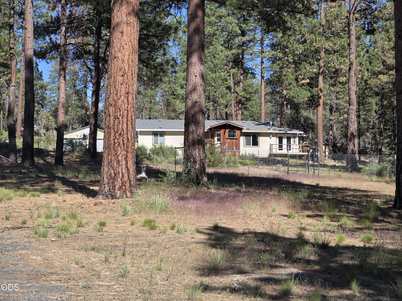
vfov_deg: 21.3
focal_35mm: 69
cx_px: 201
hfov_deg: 28.2
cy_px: 150
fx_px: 801
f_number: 2.4
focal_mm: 7
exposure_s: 1/771
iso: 25
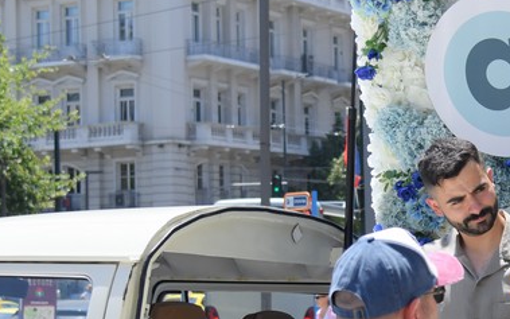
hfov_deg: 17.2
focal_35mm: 119
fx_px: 1654
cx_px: 471
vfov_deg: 11.0
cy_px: 219
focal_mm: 34
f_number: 4
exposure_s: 1/1600
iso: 250
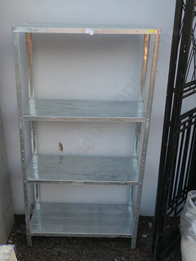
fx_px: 287
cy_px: 130
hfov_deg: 37.7
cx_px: 98
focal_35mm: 38
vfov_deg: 49.0
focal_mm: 19
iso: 200
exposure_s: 1/80
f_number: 4.1
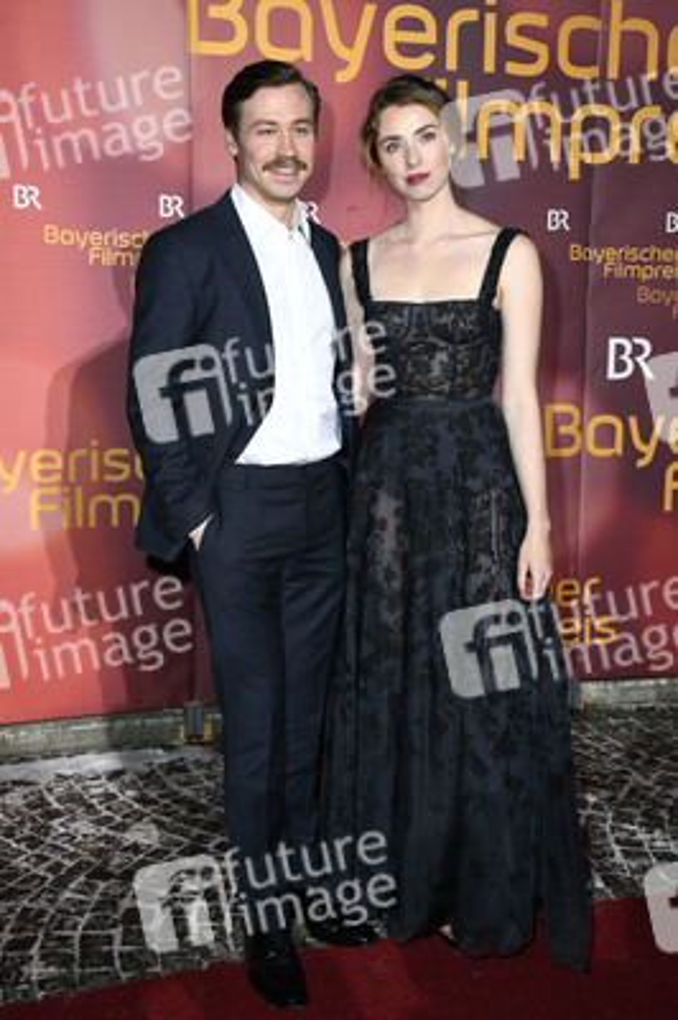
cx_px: 339
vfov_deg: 44.5
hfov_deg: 30.5
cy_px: 510
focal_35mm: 44
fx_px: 1245
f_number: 6.3
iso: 500
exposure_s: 1/160
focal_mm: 44
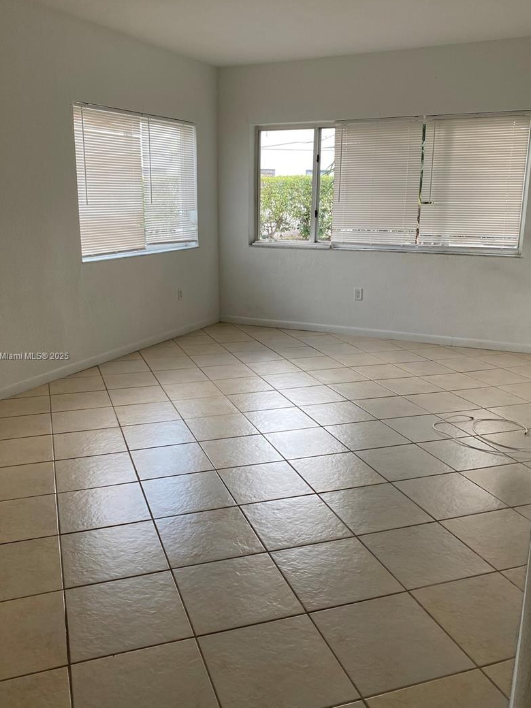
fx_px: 614
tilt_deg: -13.8
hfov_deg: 46.8
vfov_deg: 60.0
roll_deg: -0.7
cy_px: 357
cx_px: 251
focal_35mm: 30
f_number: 1.8
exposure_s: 1/121
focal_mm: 4.25
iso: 50
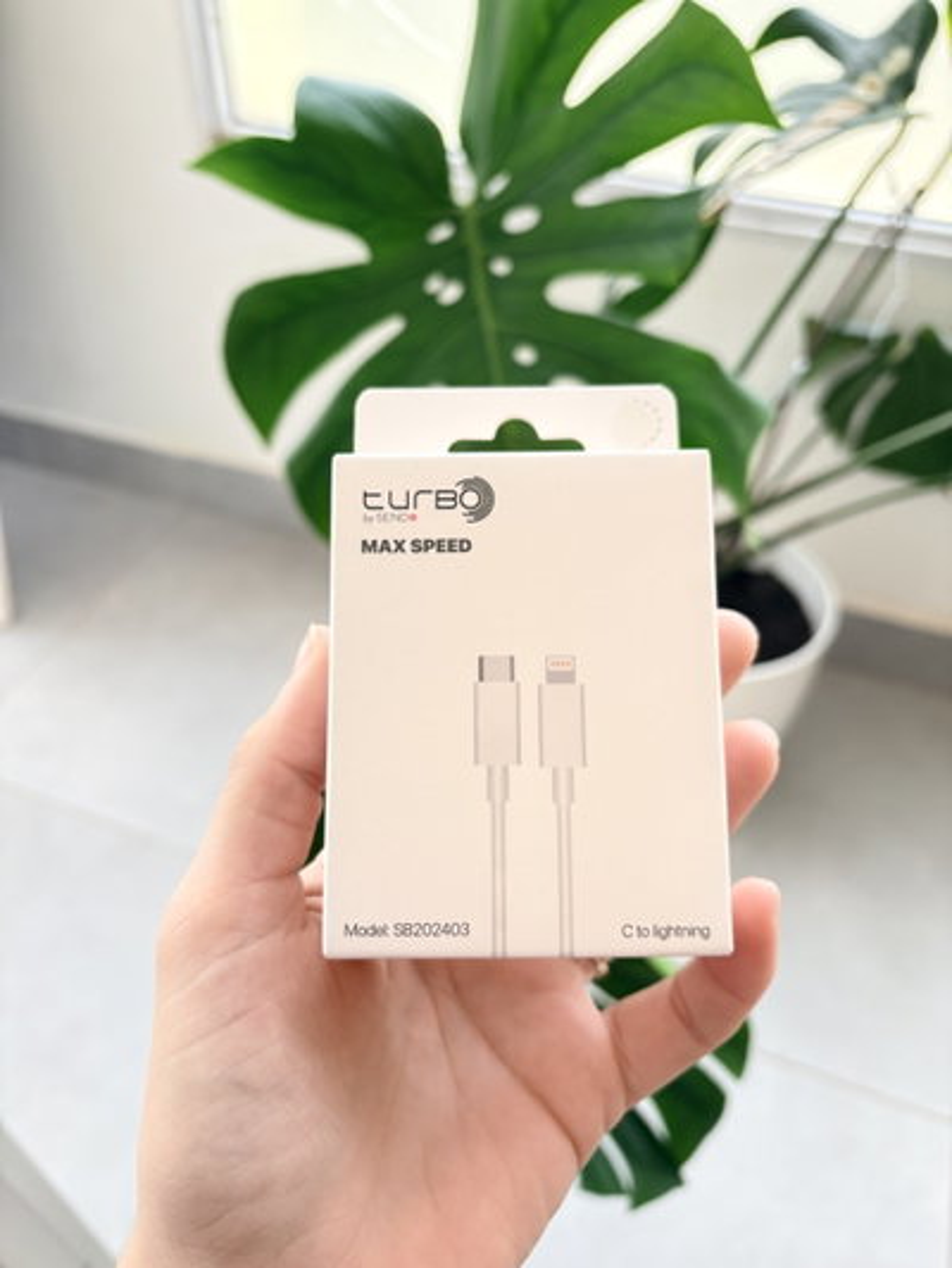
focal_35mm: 26
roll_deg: -0.3
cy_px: 634
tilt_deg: -43.3
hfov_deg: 53.1
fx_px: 953
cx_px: 476
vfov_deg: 67.3
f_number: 1.6
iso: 125
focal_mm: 5.96
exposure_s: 1/80
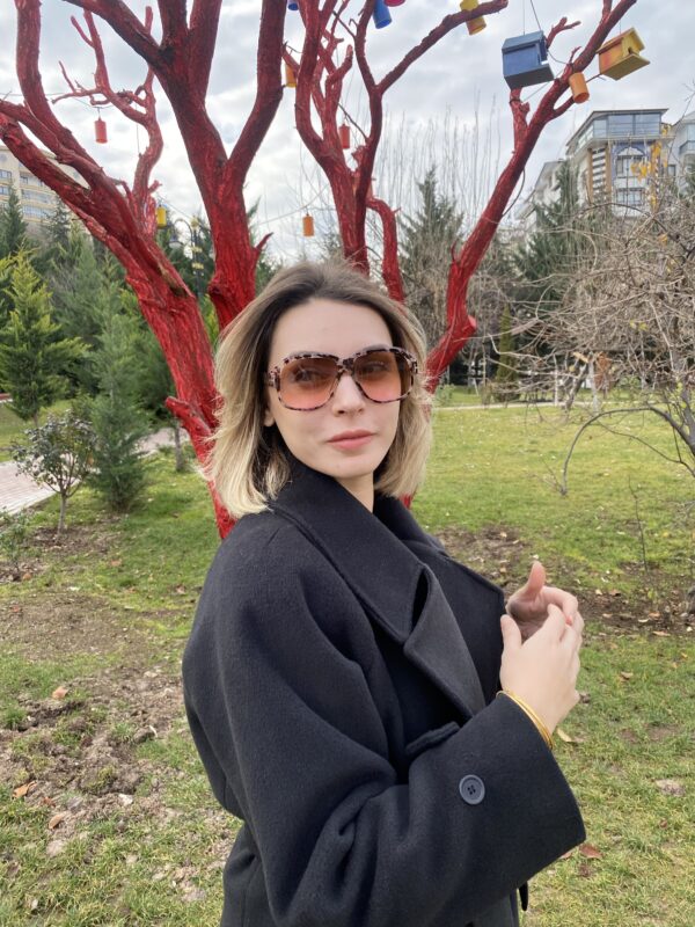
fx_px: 696
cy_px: 464
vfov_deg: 67.3
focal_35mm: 26
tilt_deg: -5.3
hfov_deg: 53.1
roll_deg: +1.1
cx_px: 348
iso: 32
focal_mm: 4.25
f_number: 1.8
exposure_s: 1/539
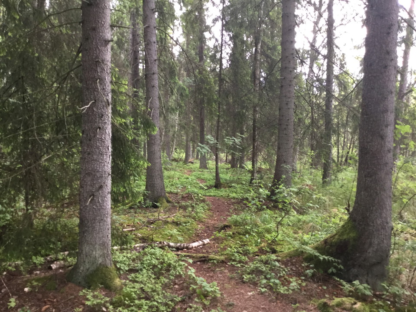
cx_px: 208
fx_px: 373
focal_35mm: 31
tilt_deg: -2.4
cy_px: 156
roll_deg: -1.7
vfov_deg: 45.4
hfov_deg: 58.4
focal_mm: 3.3
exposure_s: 1/33
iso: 80
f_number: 2.4
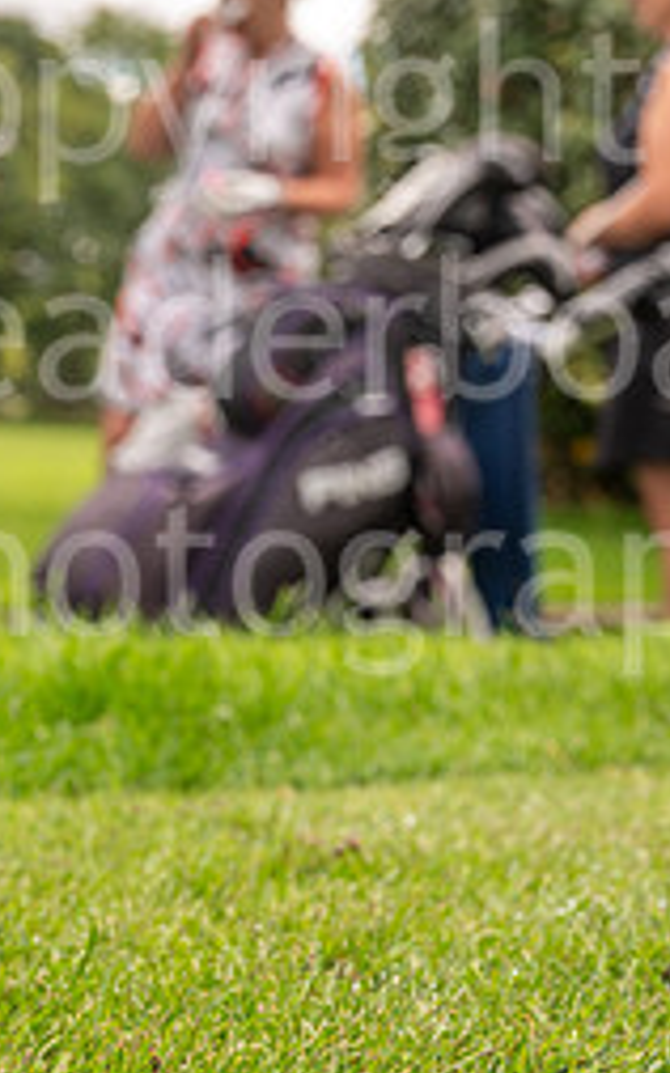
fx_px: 2865
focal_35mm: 98
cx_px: 386
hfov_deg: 13.3
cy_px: 369
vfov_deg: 21.1
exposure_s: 1/250
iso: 160
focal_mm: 42
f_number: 7.1
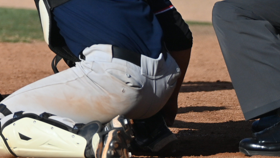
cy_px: -144
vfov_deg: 2.7
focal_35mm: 443
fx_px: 3289
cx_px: -153
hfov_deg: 4.8
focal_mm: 120
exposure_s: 1/3200
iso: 160
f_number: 3.2
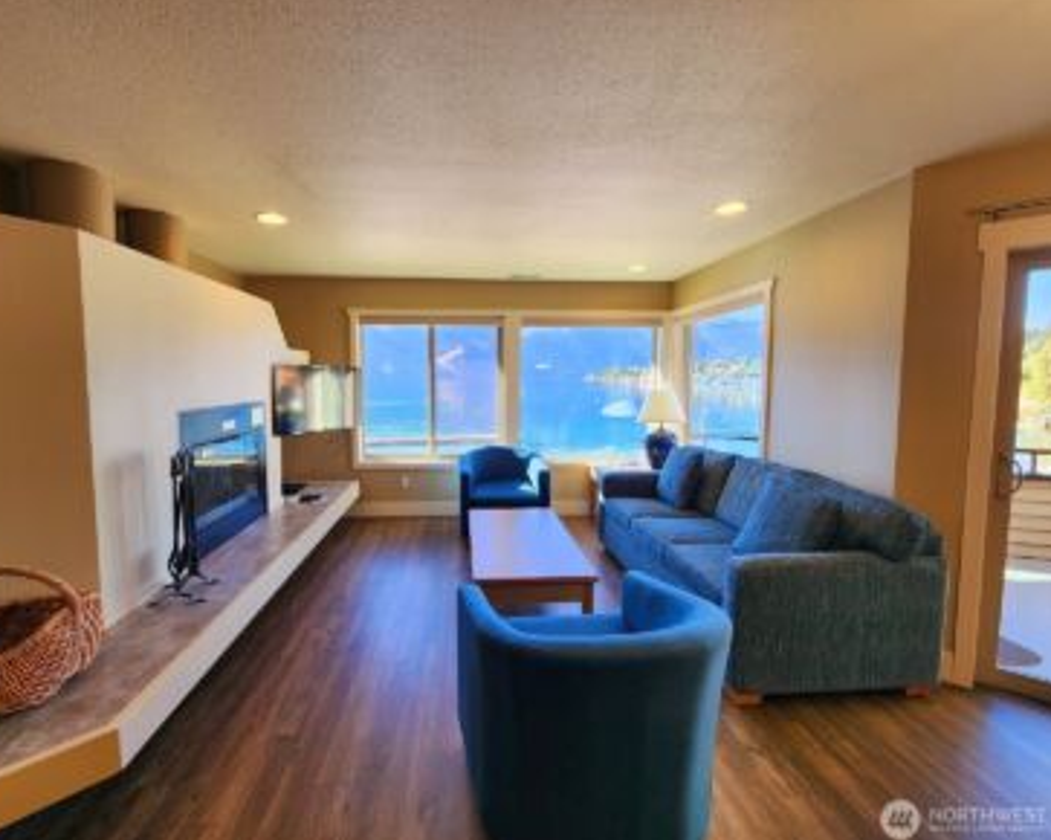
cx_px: 489
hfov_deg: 100.6
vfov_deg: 87.9
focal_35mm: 14
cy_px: 414
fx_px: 435
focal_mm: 2.2
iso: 80
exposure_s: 1/120
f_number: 2.2
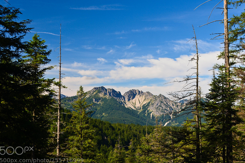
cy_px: 78
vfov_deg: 23.7
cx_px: 134
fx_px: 387
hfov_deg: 35.1
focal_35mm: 57
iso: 200
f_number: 7.1
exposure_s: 1/200
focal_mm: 32
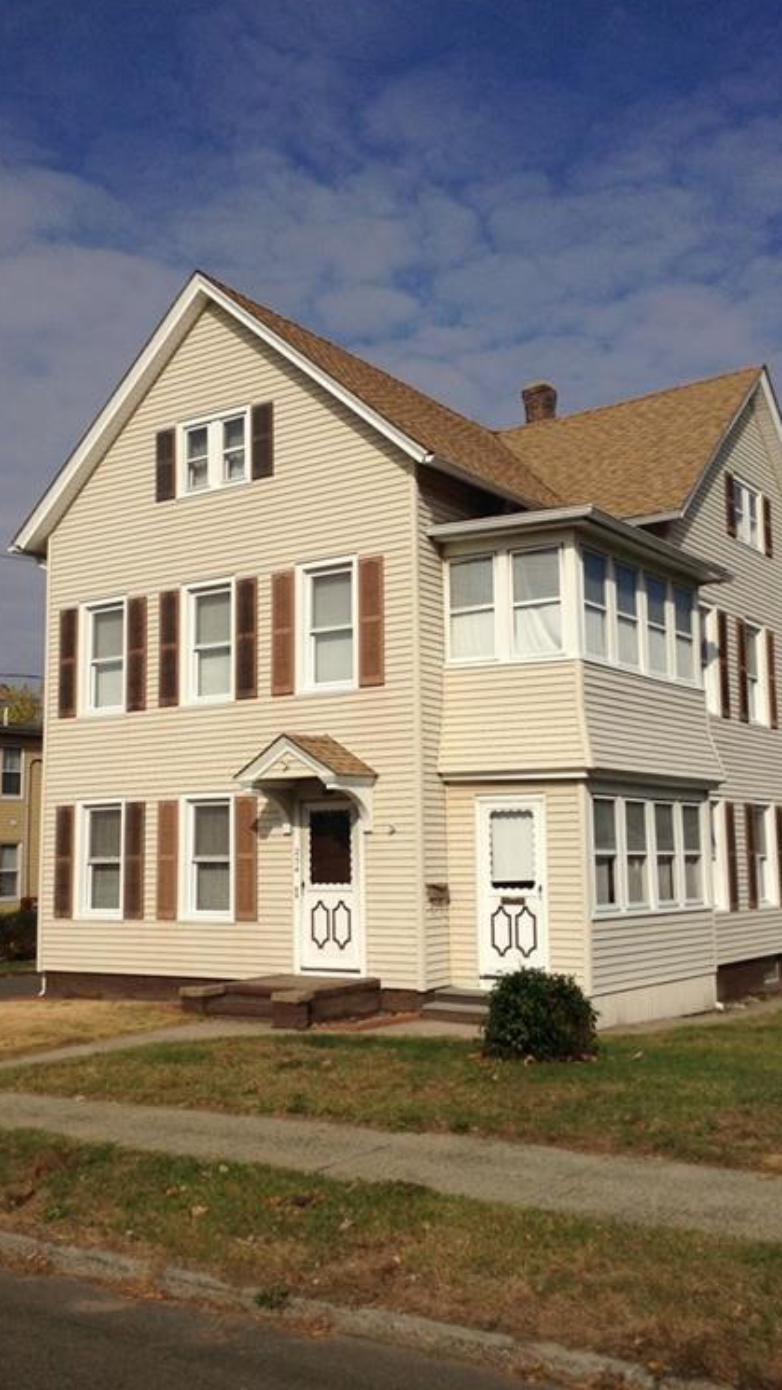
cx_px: 372
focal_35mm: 37
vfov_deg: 54.0
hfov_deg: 32.0
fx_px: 1364
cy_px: 703
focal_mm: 3.3
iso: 32
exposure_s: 1/3413
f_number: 2.4
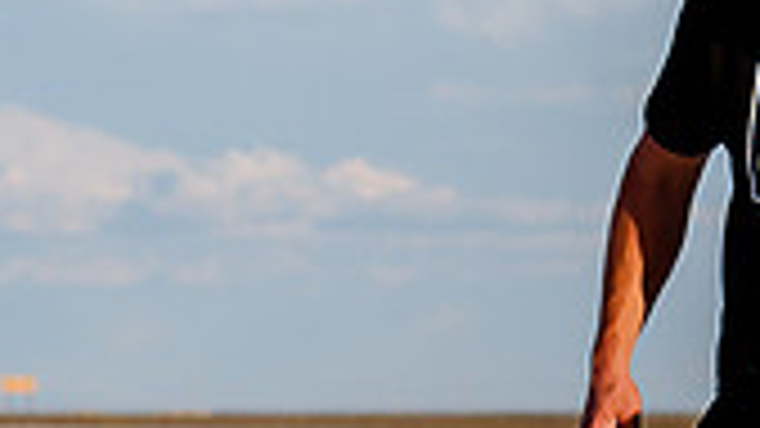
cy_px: 533
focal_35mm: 327
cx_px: 676
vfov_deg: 3.7
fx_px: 6589
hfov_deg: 6.6
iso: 200
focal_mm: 58
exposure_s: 1/2000
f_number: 4
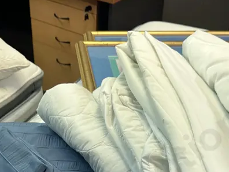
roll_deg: -1.7
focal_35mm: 62
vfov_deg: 21.6
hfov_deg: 31.2
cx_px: 109
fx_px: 410
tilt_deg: -44.2
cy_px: 215
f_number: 1.78
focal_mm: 6.86
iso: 125
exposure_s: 1/100
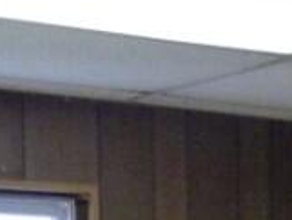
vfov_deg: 6.4
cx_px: 370
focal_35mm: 210
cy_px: 671
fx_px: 1773
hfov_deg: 9.3
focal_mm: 5.9
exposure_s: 1/40
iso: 400
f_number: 3
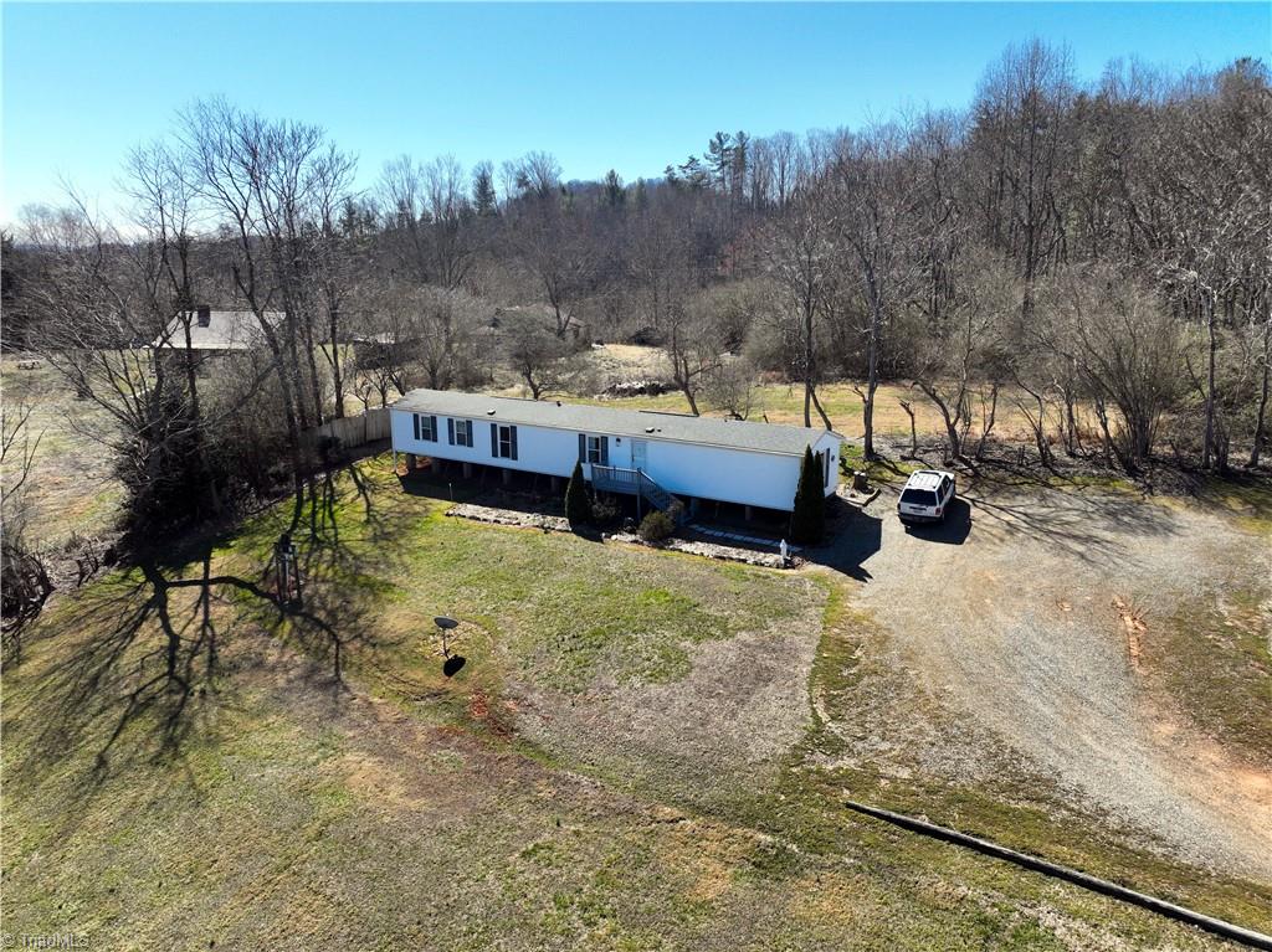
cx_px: 636
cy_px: 476
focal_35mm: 24
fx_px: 881
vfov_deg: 56.8
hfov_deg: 71.6
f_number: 2.8
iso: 150
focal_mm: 12.3
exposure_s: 1/320
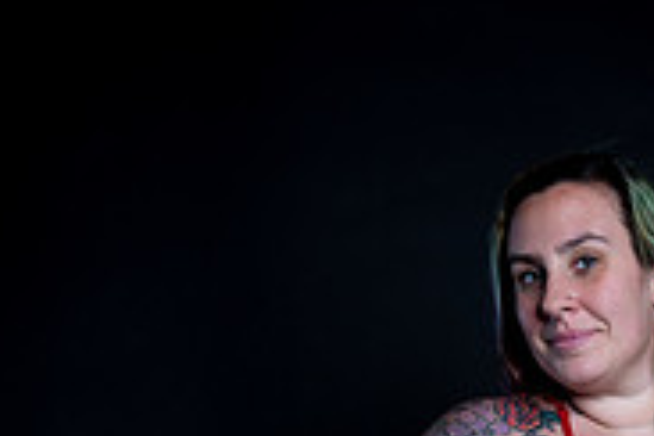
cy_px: 645
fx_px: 2016
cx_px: 511
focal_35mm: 111
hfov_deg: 18.3
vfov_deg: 11.8
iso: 100
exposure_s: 1/160
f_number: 10
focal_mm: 35
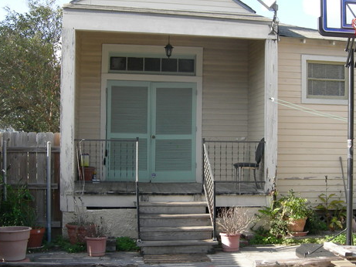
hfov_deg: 38.2
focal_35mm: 50
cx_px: 188
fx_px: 514
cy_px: 137
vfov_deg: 29.1
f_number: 4.8
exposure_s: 1/120
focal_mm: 7.5
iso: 64
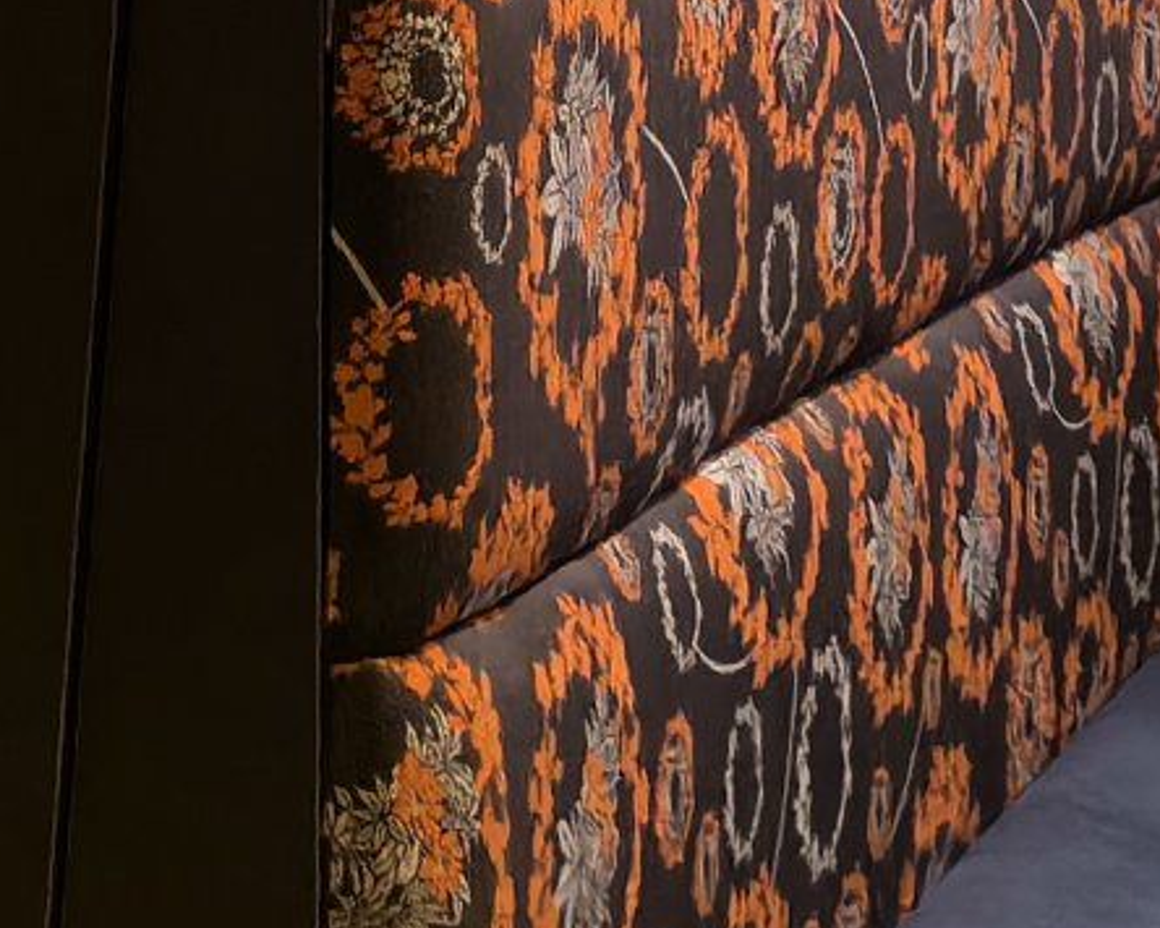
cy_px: -1519
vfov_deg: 8.5
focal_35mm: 162
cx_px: 1268
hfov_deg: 11.7
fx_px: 5560
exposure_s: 1/100
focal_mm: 5.75
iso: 250
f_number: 2
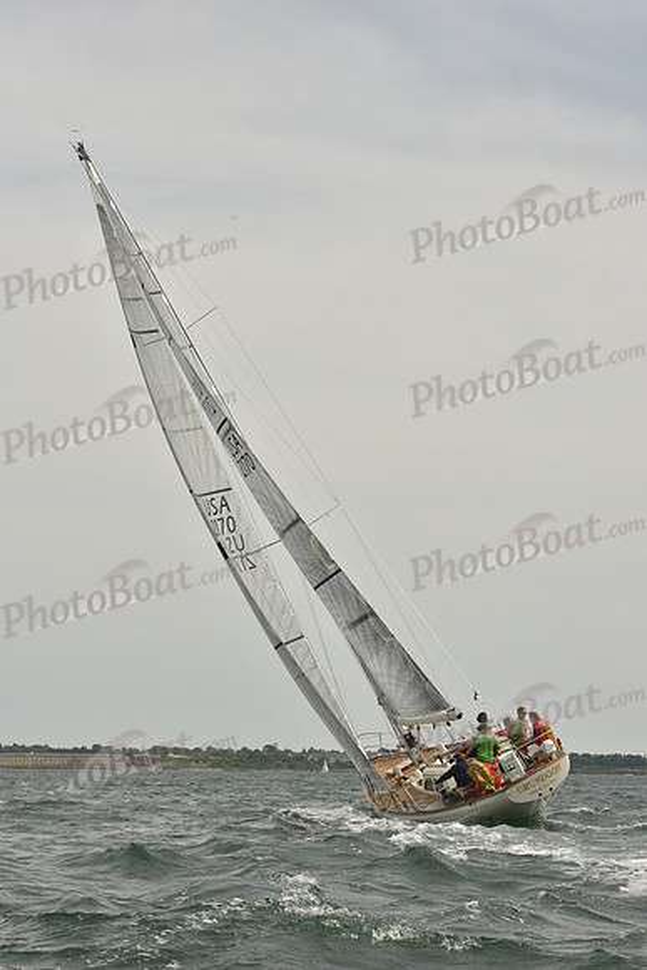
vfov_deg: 28.8
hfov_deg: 19.5
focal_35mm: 70
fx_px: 1886
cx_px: 324
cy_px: 485
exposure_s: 1/1000
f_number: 13
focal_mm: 70
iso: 400
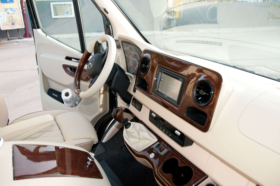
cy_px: 93
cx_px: 140
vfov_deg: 43.5
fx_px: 233
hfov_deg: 62.0
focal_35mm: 30
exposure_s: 1/200
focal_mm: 20
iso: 320
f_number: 3.8
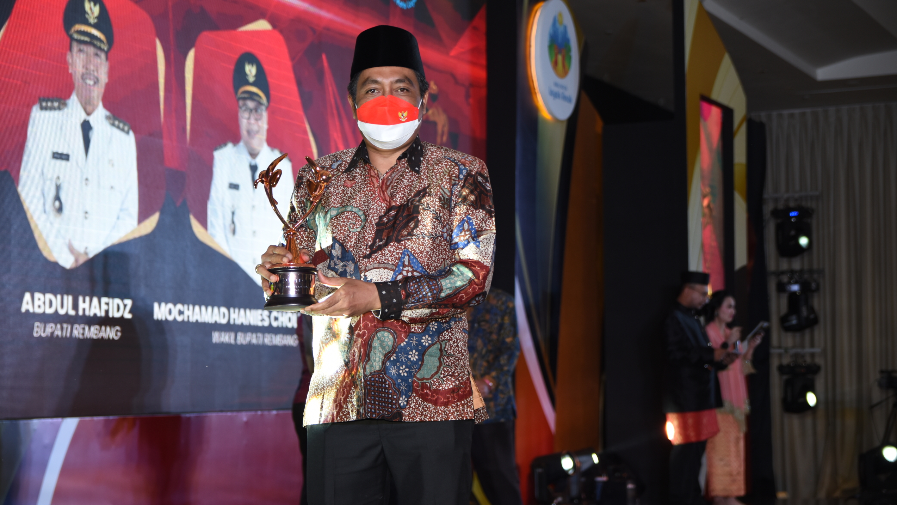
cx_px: 447
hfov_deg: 26.9
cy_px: 238
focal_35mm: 79
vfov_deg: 15.3
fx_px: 1879
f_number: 2.8
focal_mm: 50
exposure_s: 1/125
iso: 250
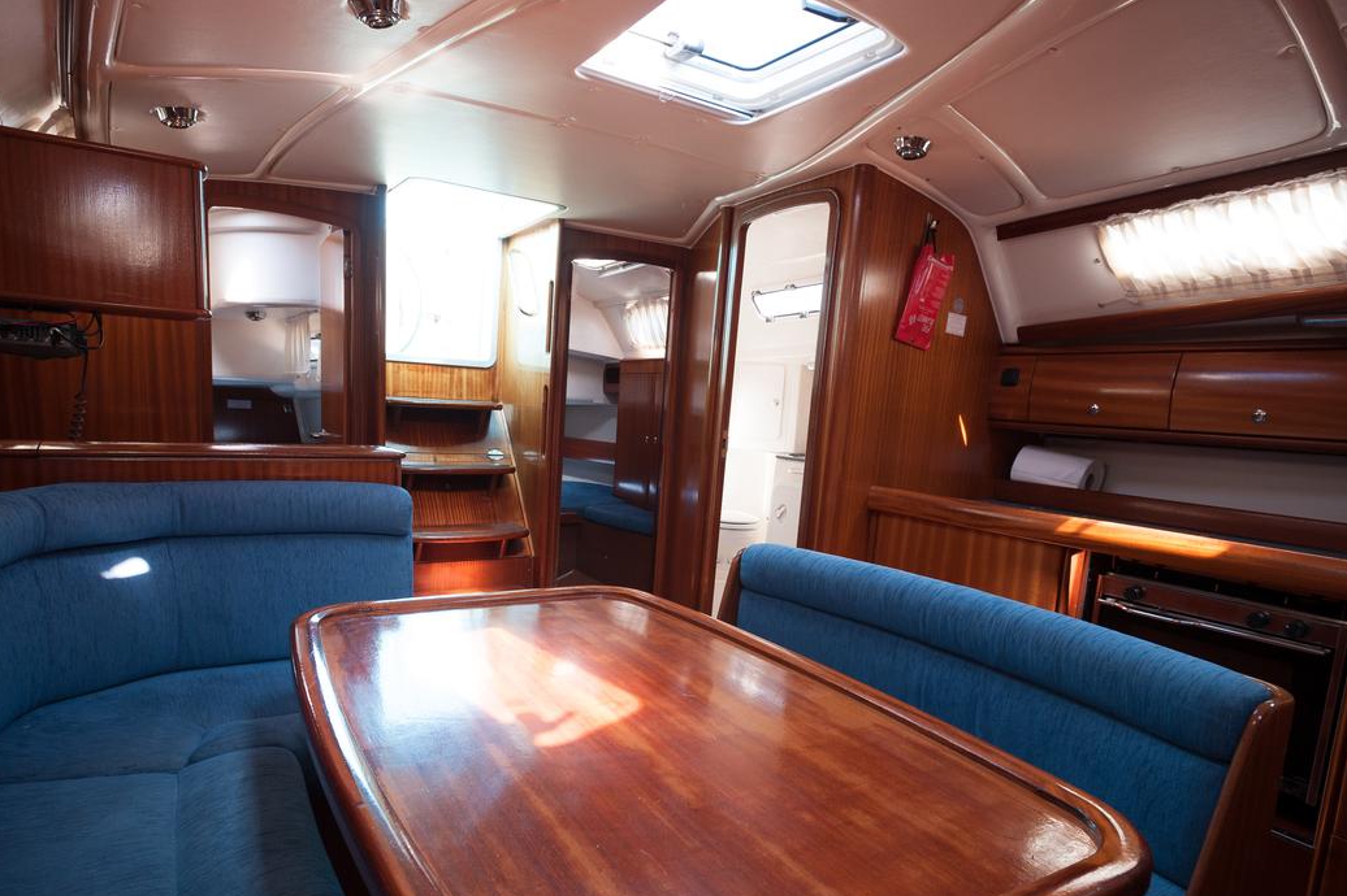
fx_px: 785
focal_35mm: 21
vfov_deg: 59.2
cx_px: 659
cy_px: 509
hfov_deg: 81.2
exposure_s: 1/50
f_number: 8
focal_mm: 17
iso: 800
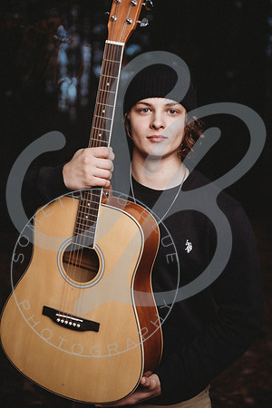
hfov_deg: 23.4
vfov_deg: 34.5
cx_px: 136
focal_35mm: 58
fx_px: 657
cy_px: 204
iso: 100
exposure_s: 1/160
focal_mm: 58
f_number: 2.8
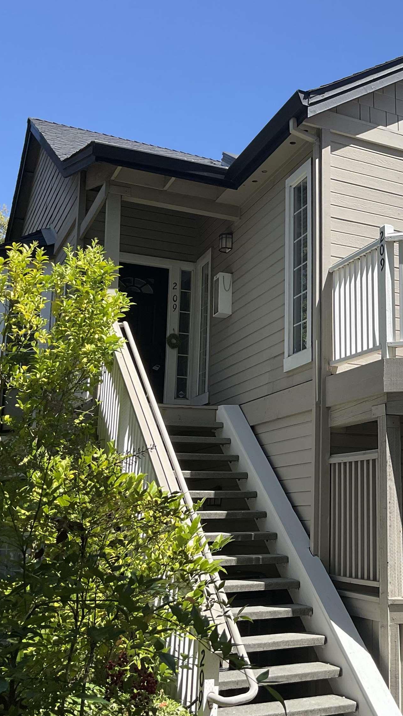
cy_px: 359
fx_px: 817
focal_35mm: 43
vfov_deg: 47.4
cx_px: 398
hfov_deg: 26.3
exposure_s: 1/1534
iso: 16
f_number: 1.8
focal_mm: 3
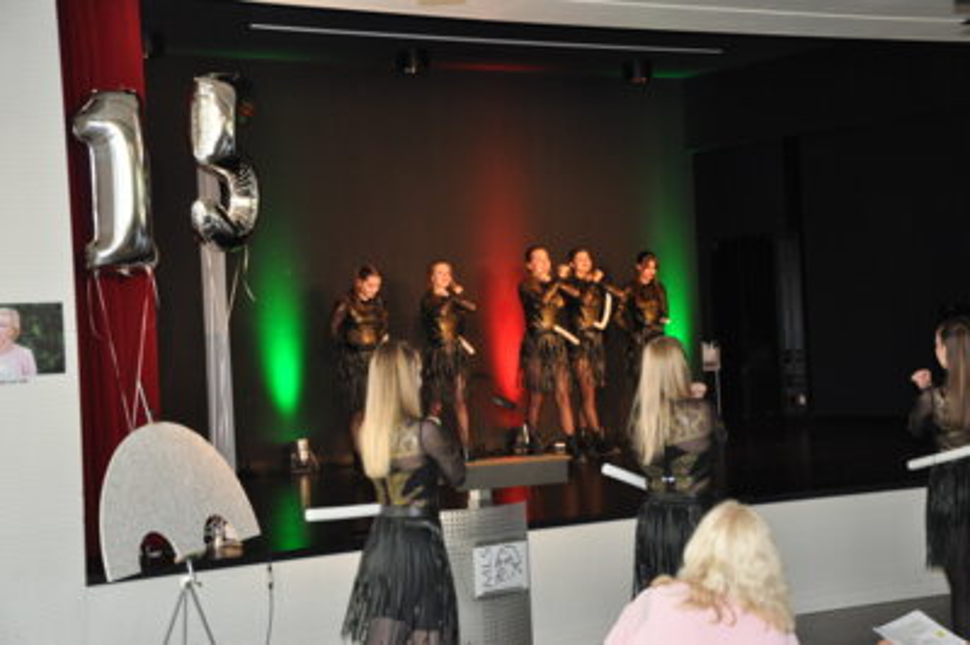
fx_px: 1615
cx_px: 485
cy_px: 322
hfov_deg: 33.4
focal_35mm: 60
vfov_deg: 22.6
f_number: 4.5
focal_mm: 40
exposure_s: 1/60
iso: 800
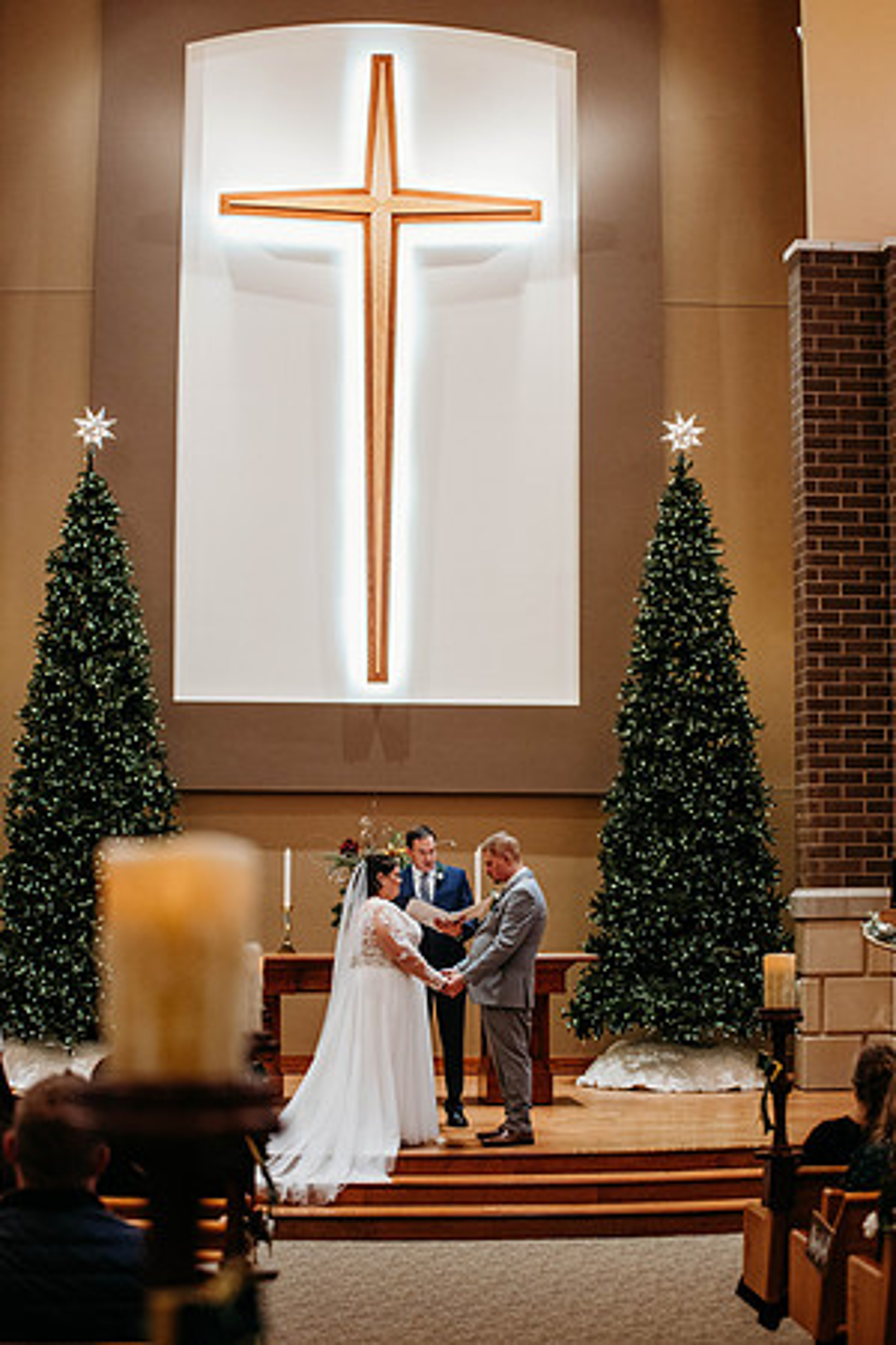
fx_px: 2613
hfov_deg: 19.5
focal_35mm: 70
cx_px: 448
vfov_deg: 28.8
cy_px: 672
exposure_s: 1/250
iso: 2000
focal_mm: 70
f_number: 2.8
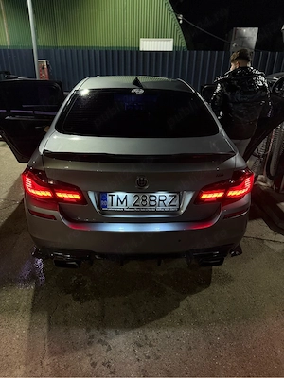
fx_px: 263
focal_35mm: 24
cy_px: 189
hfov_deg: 56.8
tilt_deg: -24.2
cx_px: 142
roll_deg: -1.7
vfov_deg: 71.6
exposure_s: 1/50
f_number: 1.78
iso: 400
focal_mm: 6.76
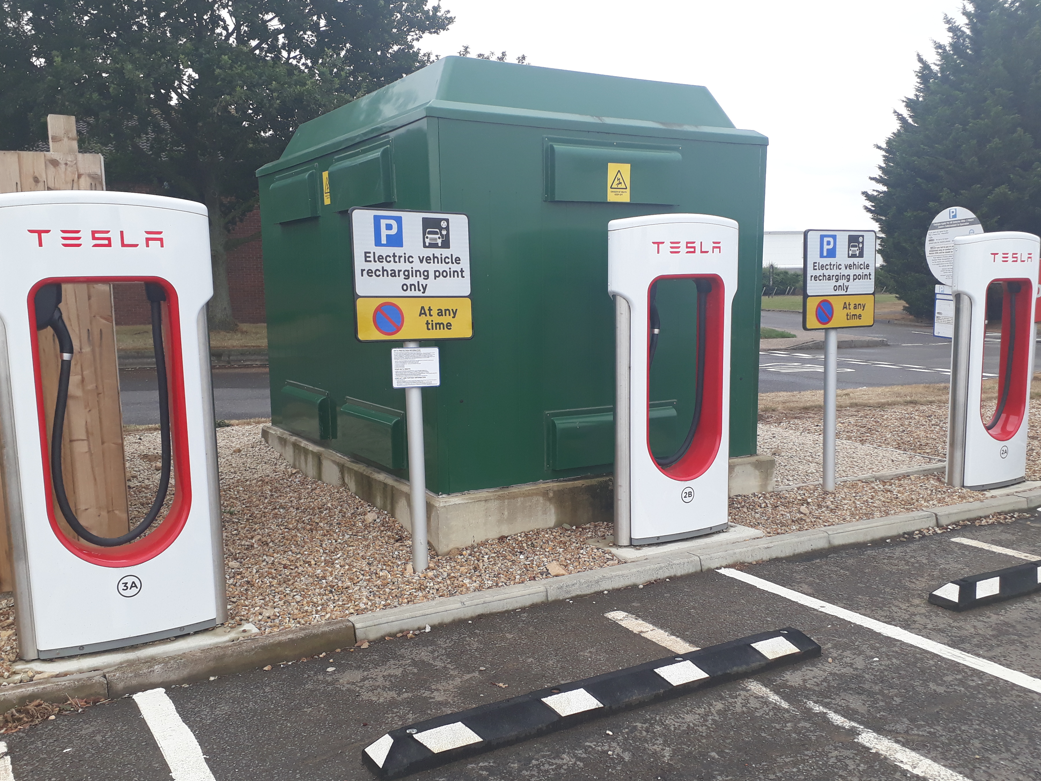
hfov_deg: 58.3
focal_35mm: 31
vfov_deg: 45.3
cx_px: 523
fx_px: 932
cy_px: 445
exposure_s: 1/449
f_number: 1.9
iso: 40
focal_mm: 3.6
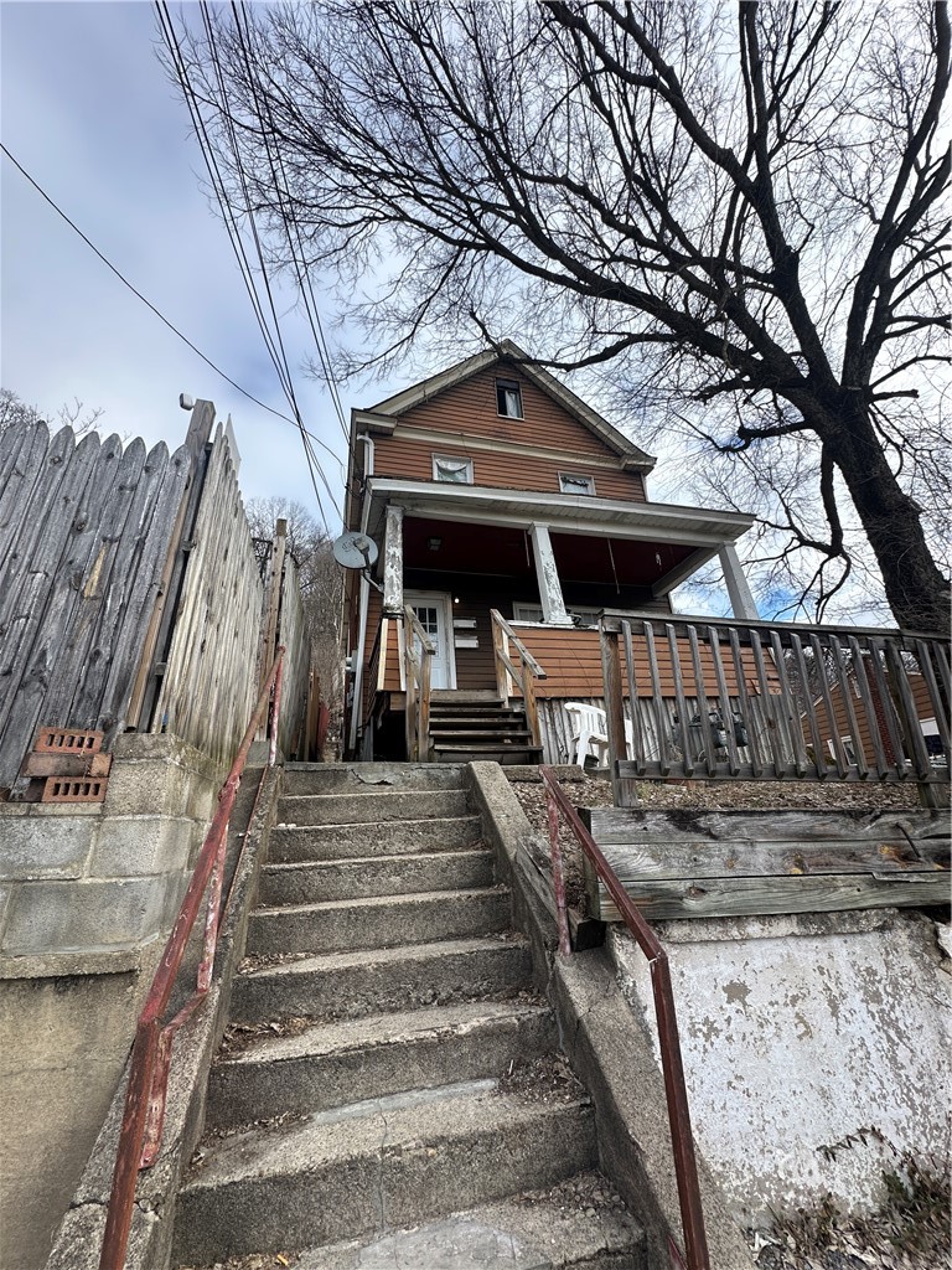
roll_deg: +4.5
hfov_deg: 85.7
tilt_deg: +21.9
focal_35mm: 14
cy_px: 635
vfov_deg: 102.1
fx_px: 513
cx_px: 476
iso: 40
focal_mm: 2.22
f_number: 2.2
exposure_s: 1/509
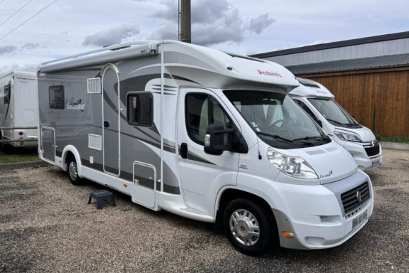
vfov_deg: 49.6
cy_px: 137
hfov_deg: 69.4
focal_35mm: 26
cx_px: 199
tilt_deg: -5.4
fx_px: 295
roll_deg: +0.0
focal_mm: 6.86
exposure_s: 1/6211
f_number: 1.78
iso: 80
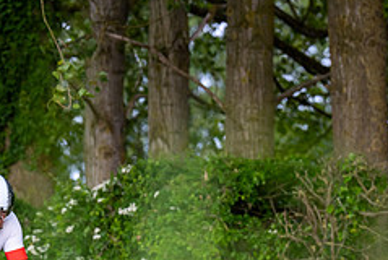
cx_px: -36
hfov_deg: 4.9
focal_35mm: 422
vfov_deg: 3.3
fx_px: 4554
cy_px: 230
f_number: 4
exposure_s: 1/800
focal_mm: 163
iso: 1250
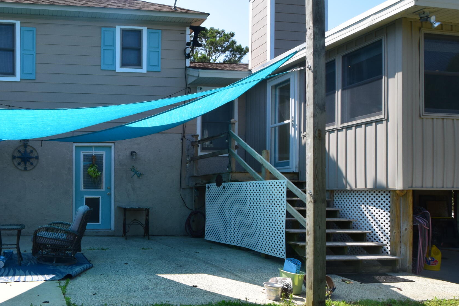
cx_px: 59
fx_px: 344
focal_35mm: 27
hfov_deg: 59.0
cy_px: 199
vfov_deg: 47.3
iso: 400
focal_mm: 10
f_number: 10
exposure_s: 1/250
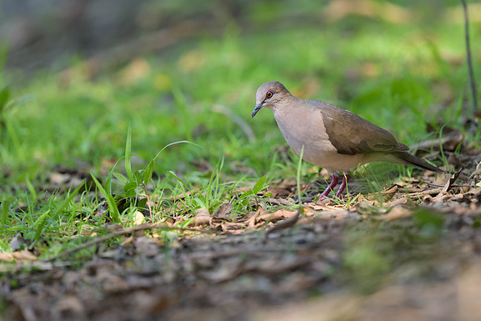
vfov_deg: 1.7
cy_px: 111
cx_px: 260
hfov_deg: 2.6
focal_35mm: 789
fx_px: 10544
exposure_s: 1/640
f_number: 2.8
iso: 160
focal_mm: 400
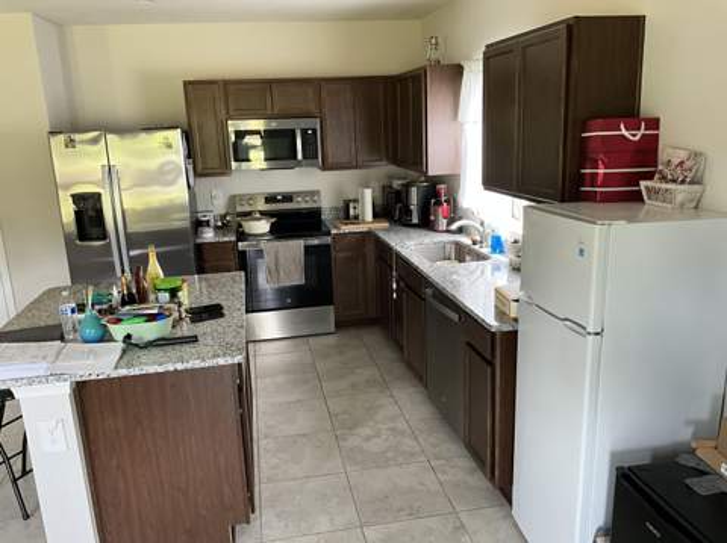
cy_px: 272
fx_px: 608
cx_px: 364
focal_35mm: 29
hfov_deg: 61.7
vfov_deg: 48.2
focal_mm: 3
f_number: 1.8
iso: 125
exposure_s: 1/60
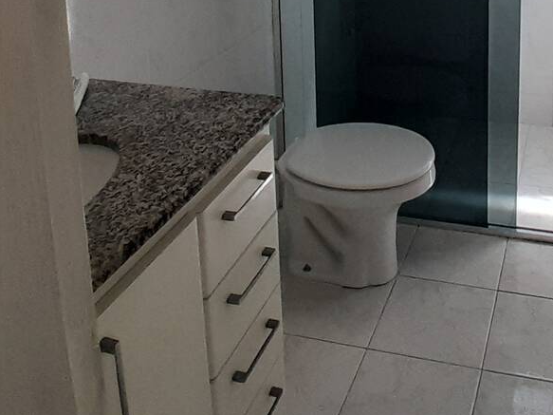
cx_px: 423
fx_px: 671
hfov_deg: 43.2
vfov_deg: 29.7
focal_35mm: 42
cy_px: -78
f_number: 2.2
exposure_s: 1/120
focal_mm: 1.46
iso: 80
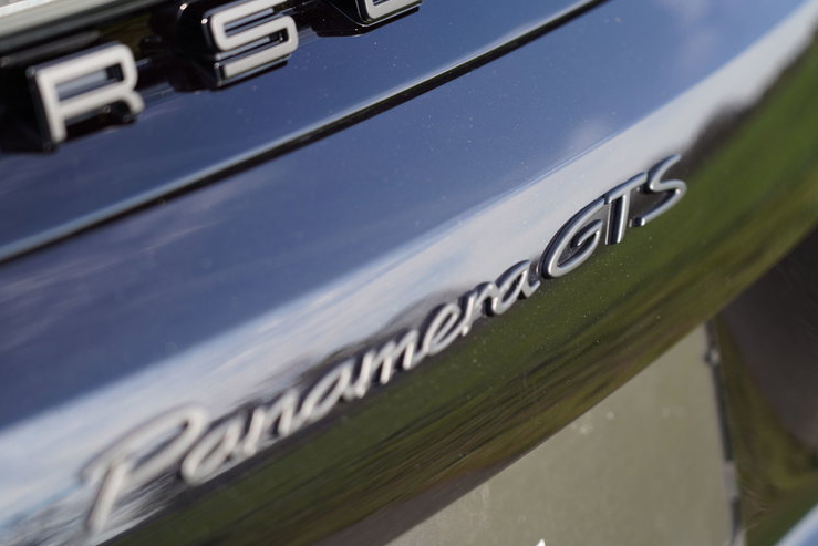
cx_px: 405
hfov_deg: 18.8
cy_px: 281
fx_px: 2477
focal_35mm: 109
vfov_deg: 12.6
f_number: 4
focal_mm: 105
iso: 100
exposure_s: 1/200
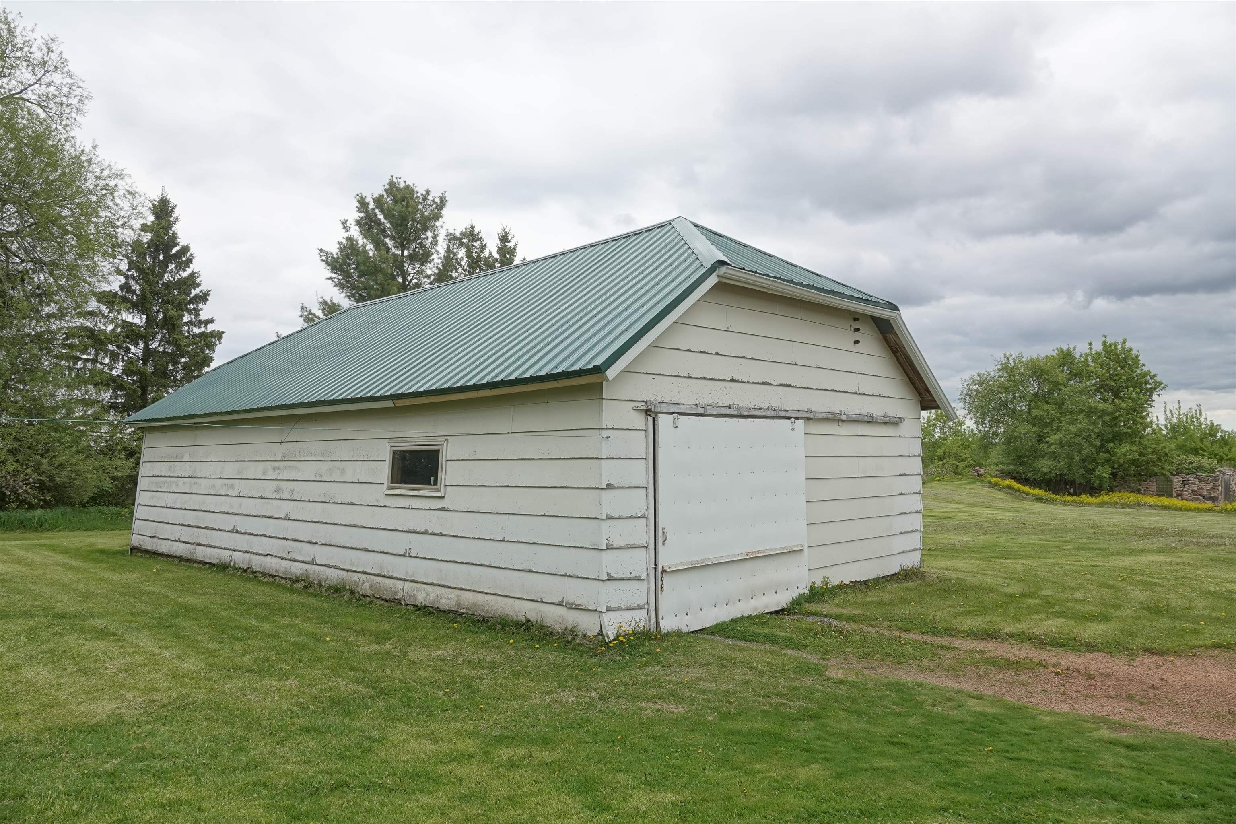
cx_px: 618
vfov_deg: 53.1
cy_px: 412
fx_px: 824
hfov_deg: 73.7
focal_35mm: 24
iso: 100
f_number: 4
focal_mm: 8.8
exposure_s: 1/320
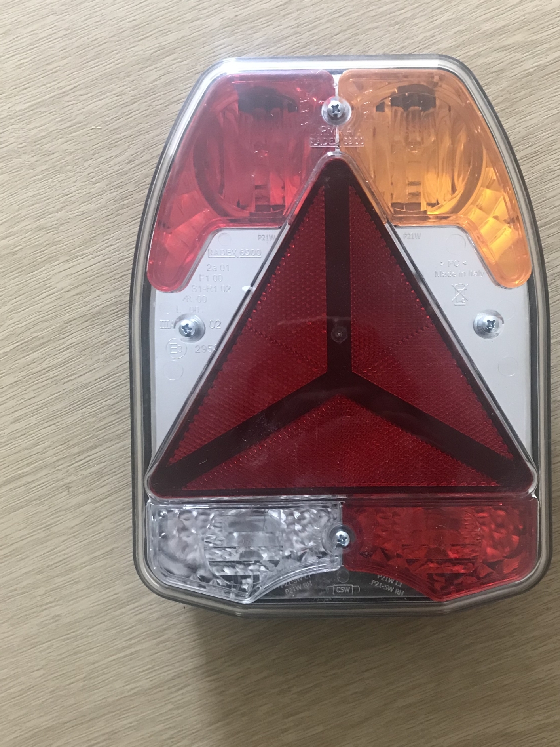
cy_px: 370
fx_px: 819
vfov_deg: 49.0
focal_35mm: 38
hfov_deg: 37.6
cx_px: 339
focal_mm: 3.99
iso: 80
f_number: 1.8
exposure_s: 1/17
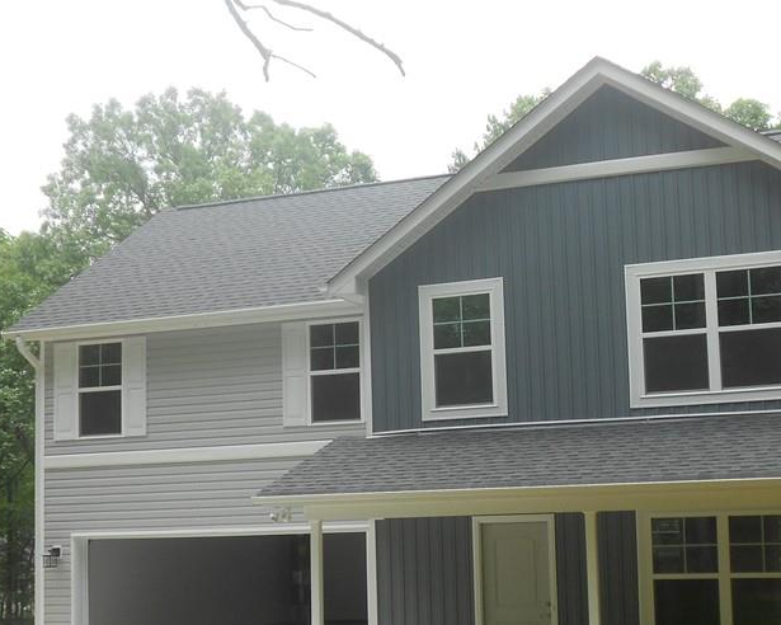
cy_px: 398
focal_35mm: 52
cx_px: 476
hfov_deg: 35.8
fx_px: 1202
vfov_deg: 29.0
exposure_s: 1/320
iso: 80
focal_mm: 5.8
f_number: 3.6
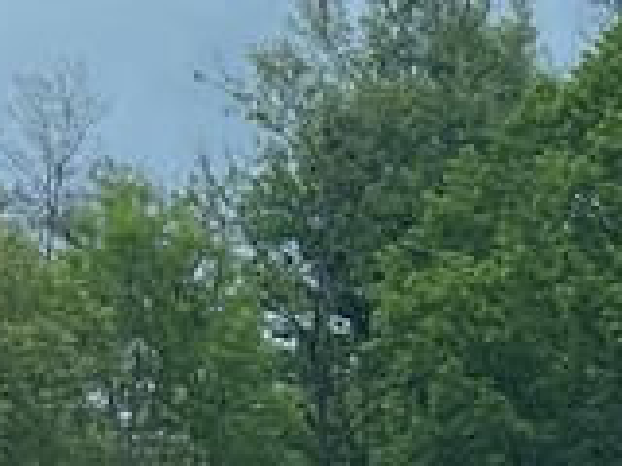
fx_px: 2767
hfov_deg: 12.8
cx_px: 474
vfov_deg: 9.2
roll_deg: -4.1
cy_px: 870
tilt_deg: +10.7
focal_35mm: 154
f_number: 1.78
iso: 80
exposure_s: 1/2660
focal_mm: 6.86
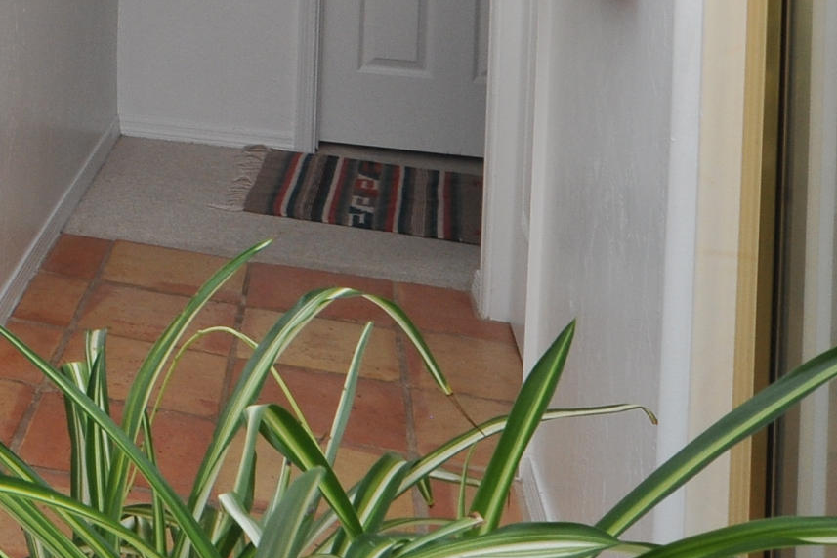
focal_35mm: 63
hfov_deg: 25.4
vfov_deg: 18.9
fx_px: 1464
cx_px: -363
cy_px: -286
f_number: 16
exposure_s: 1/160
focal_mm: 18
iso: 1000
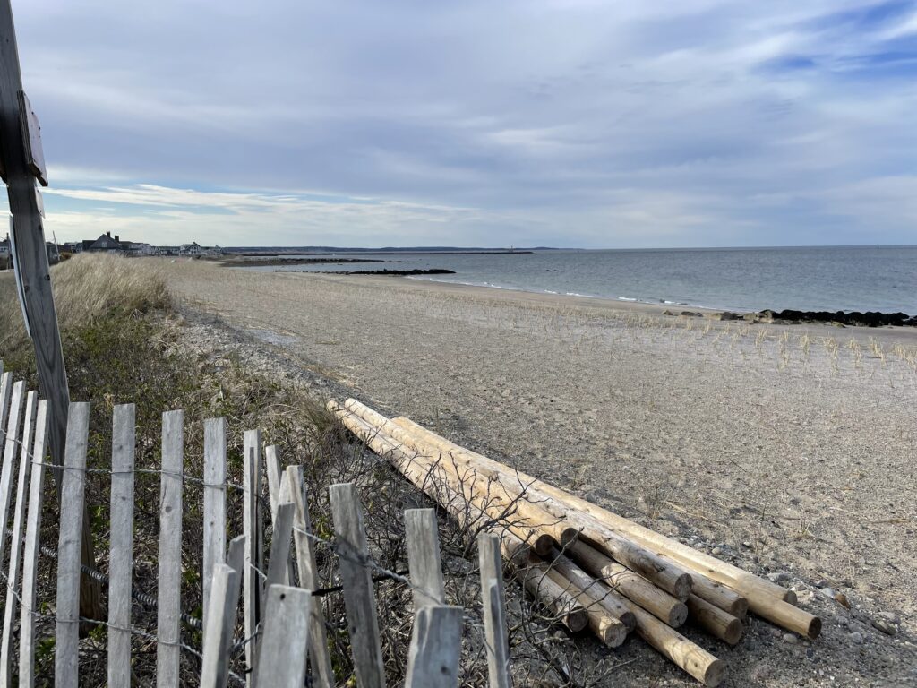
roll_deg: +0.5
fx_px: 689
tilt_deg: -7.8
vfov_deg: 53.1
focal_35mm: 26
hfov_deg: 67.3
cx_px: 458
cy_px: 344
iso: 32
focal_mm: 4.2
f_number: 1.6
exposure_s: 1/3300
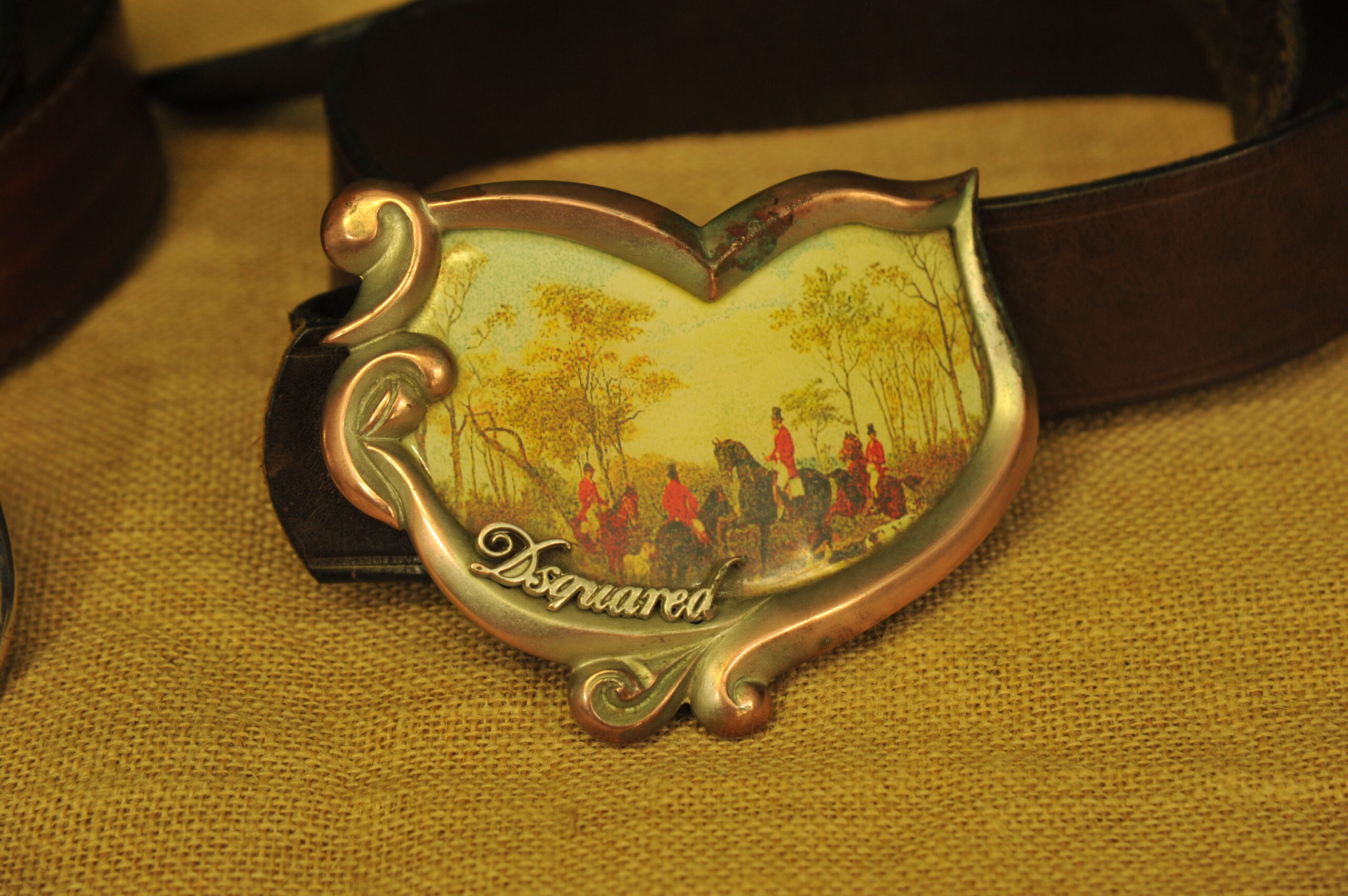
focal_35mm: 120
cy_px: 448
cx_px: 674
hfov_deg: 17.1
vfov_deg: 11.4
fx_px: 4490
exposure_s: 1/80
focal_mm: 120
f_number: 6.3
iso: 1250
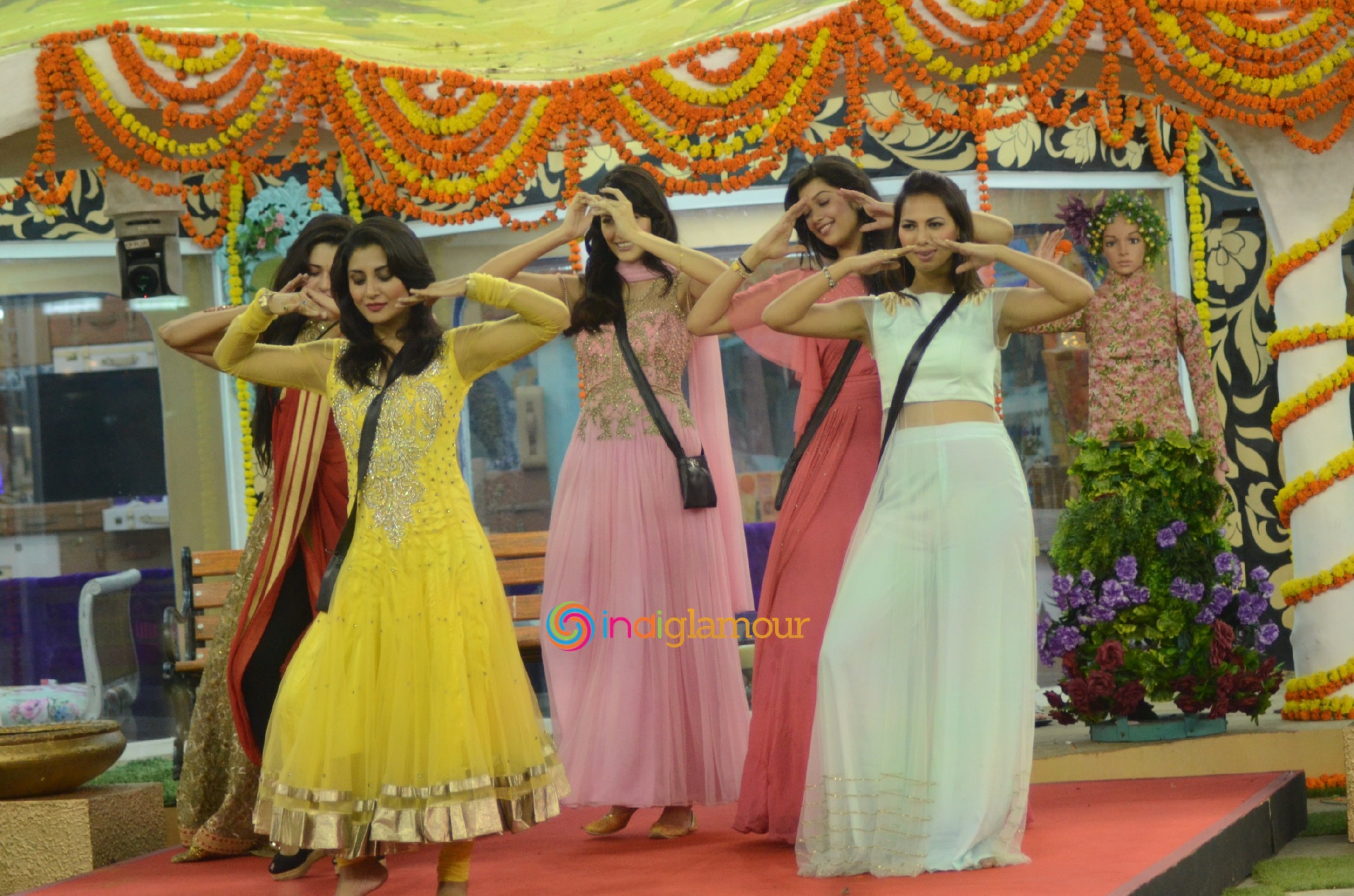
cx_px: 677
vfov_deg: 13.0
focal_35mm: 105
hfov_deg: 19.5
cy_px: 448
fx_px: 3941
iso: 2000
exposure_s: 1/100
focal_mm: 70
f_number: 4
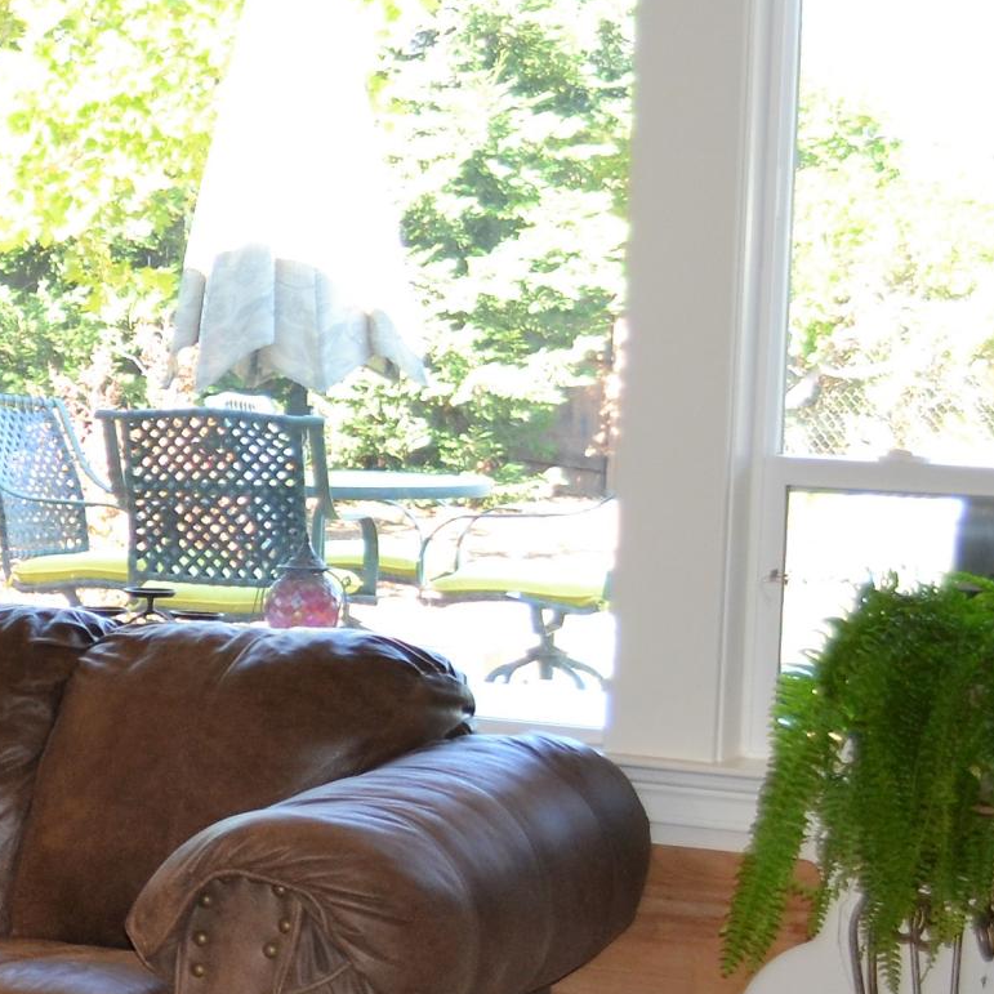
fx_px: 3866
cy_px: 685
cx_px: -766
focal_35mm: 119
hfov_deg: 13.3
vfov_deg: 14.6
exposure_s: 1/60
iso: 450
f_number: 4
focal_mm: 24
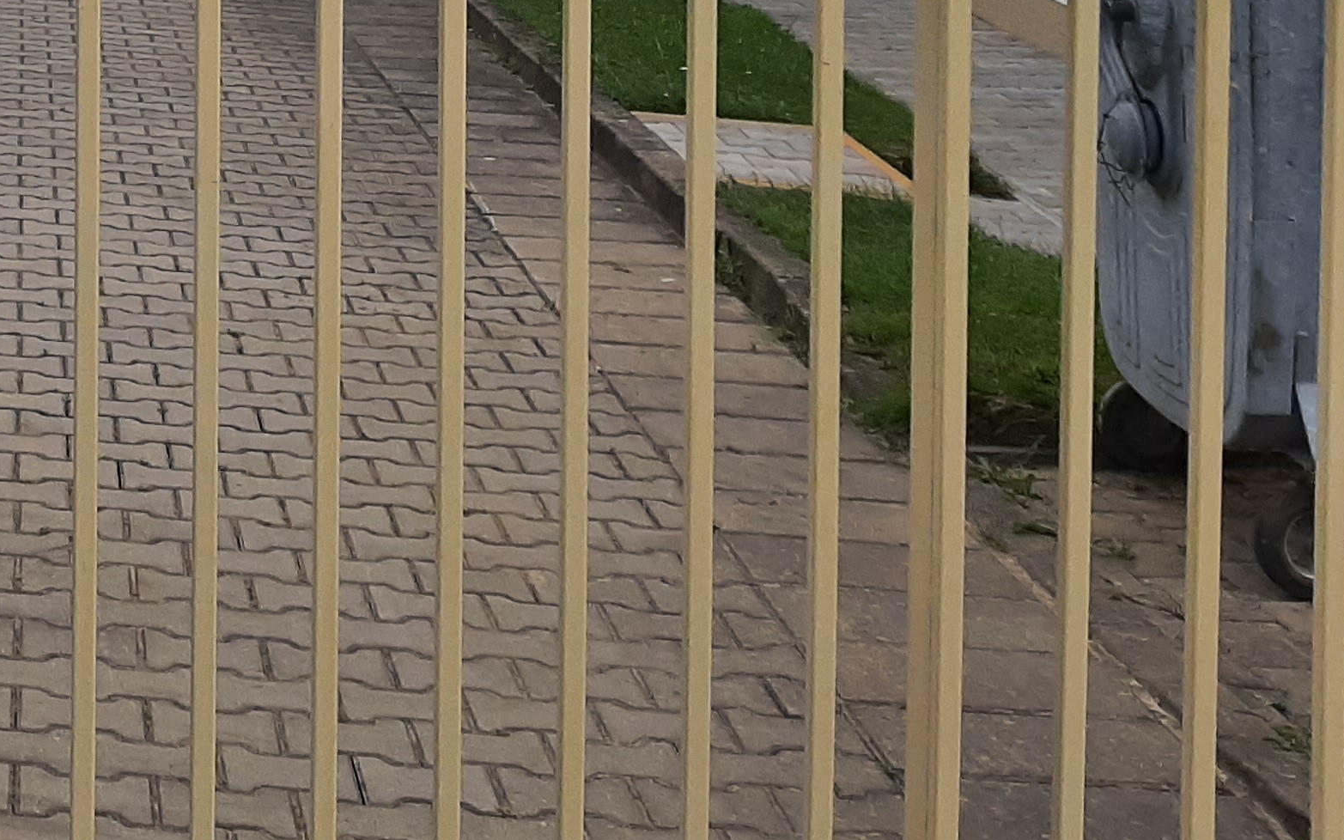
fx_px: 2601
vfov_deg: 16.7
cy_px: -414
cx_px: -278
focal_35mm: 71
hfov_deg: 25.8
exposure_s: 1/2381
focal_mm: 3.93
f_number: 1.7
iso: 40
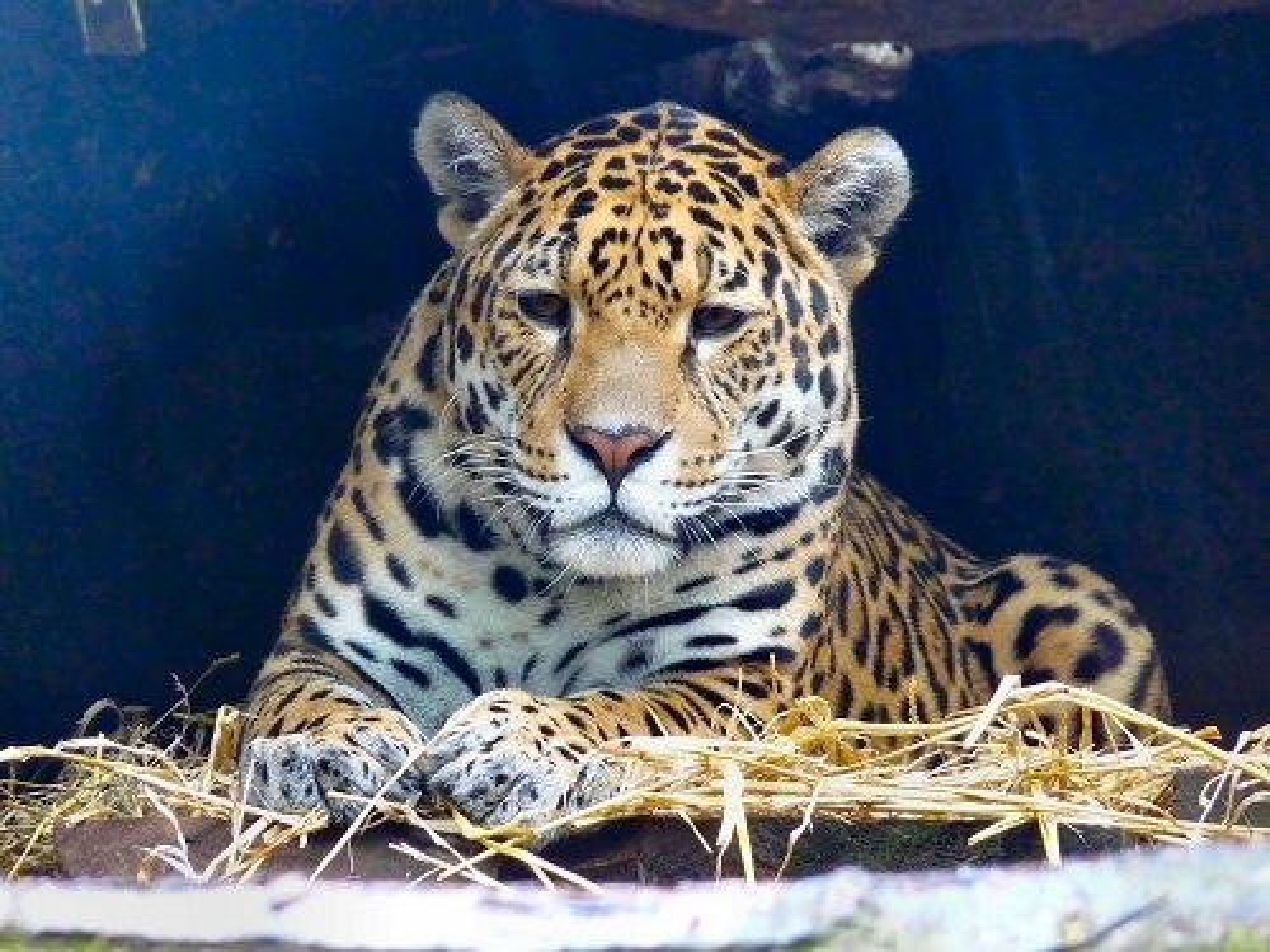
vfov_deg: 5.3
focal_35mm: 280
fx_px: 10273
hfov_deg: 7.1
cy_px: 476
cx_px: 635
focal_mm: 47
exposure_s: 1/40
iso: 800
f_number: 4.9
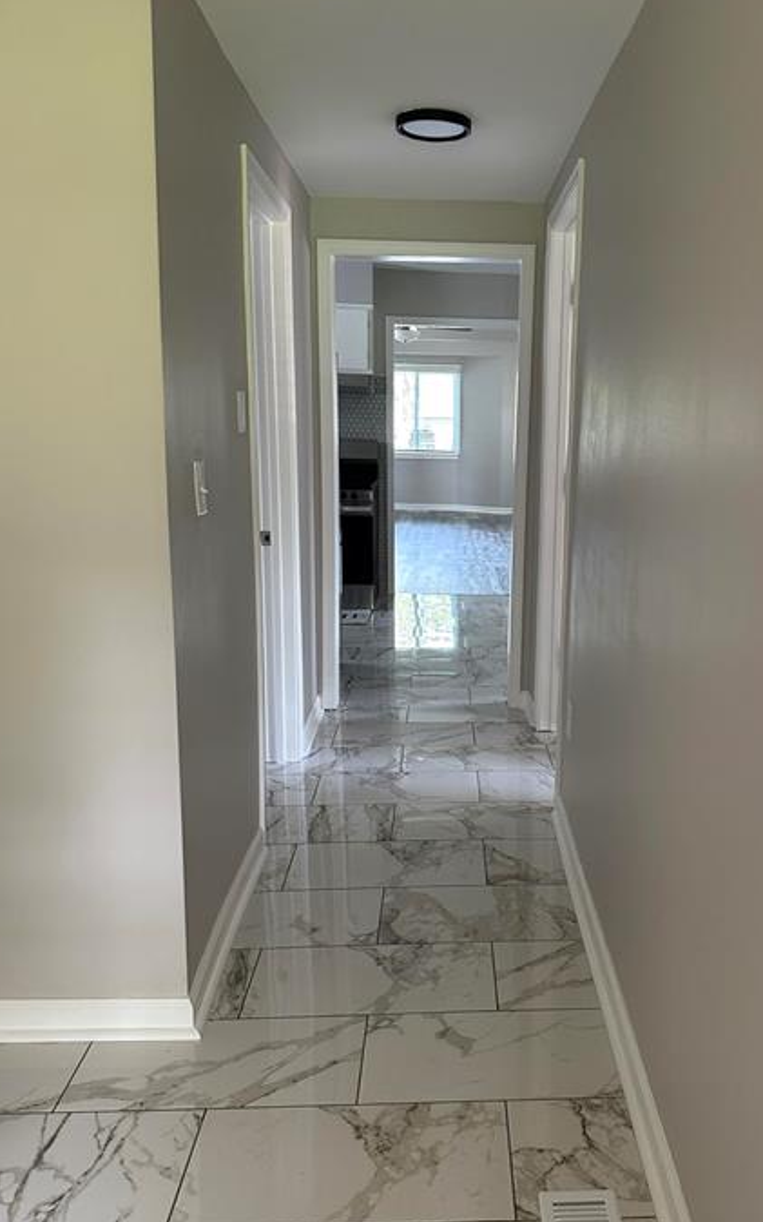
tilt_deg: -9.0
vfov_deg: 64.6
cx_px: 493
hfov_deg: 42.7
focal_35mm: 29
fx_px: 965
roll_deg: -0.9
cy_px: 618
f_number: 1.78
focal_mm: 6.86
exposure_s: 1/60
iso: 250
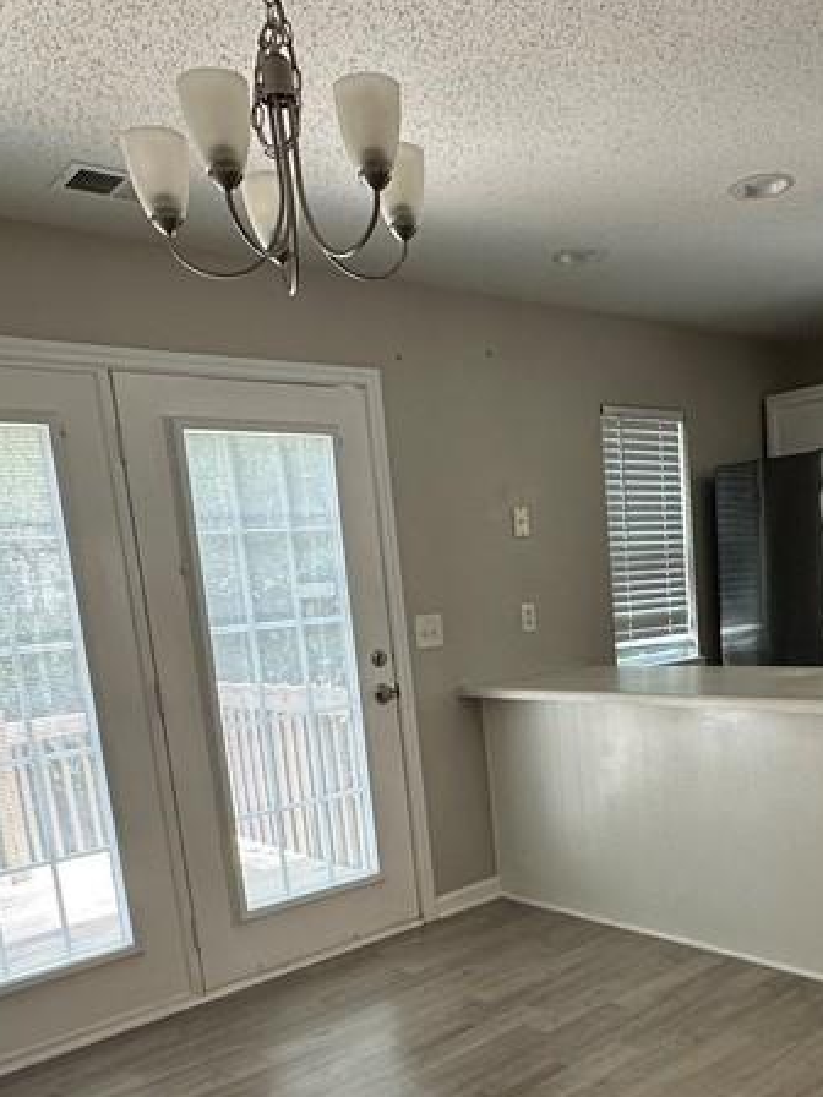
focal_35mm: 32
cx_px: 541
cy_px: 771
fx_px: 1014
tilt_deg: -10.4
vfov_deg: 55.1
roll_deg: +4.7
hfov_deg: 43.6
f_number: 2.2
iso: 160
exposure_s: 1/120
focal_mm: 2.22
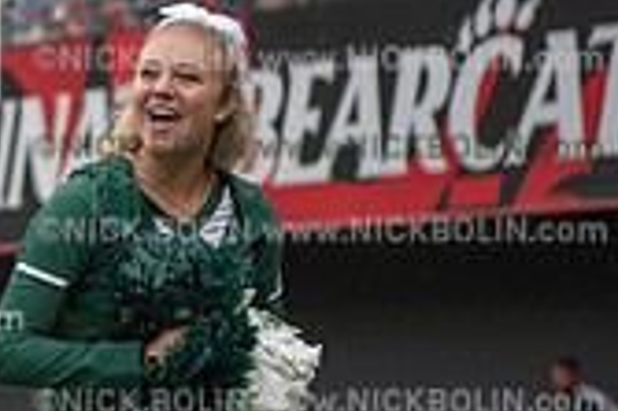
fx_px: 4167
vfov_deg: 5.6
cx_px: -263
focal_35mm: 243
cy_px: 61
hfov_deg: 8.3
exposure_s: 1/1000
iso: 250
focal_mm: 70
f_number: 2.8
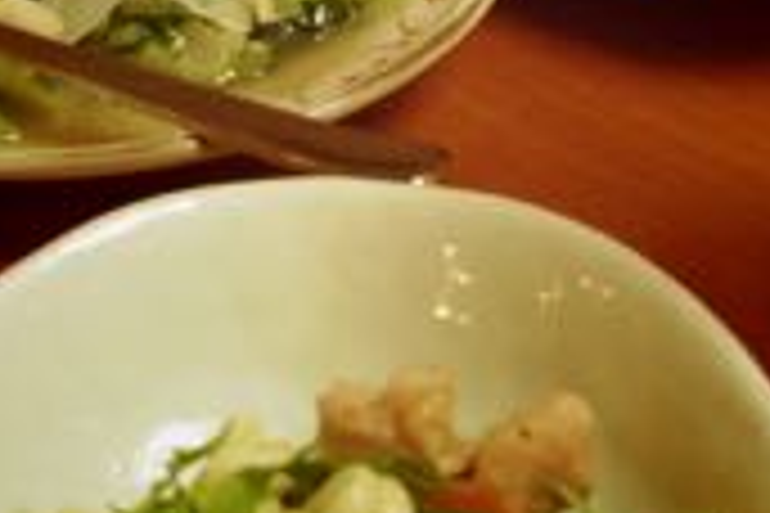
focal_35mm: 100
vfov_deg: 13.5
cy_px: 20
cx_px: 419
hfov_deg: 20.4
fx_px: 2139
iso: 1600
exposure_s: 1/100
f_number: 1.9
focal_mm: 8.5
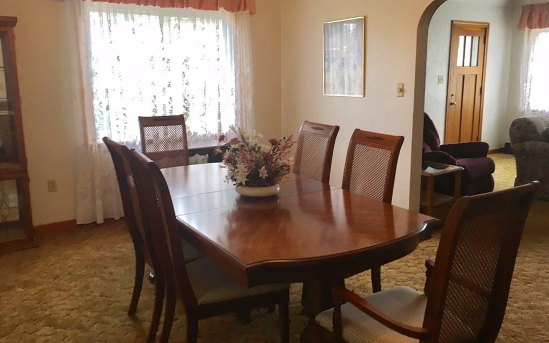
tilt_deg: -9.6
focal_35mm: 31
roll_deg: +0.2
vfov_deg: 40.5
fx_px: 464
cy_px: 148
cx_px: 276
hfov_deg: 61.2
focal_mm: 4.15
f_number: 2.2
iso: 50
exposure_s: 1/30
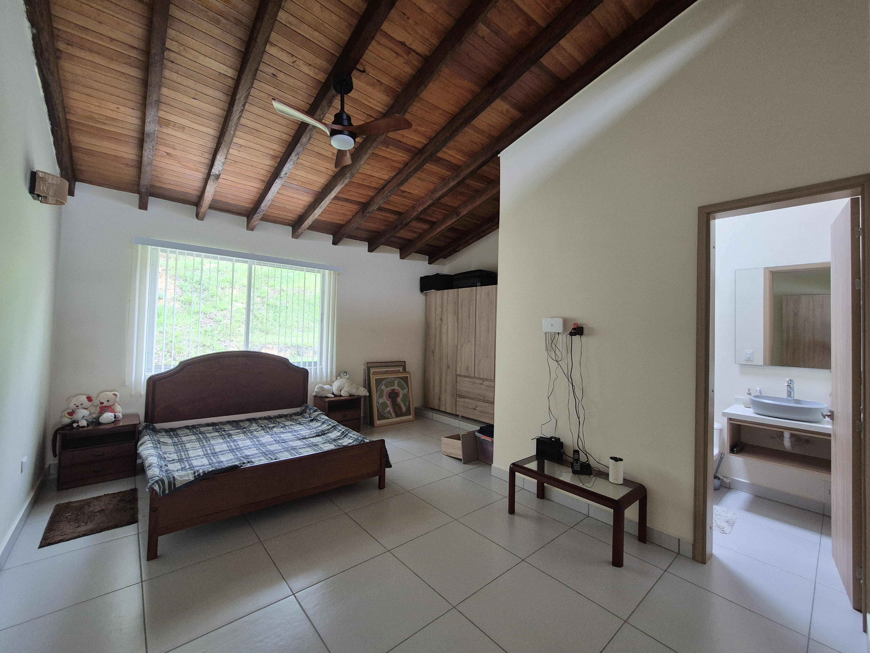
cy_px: 326
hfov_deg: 106.2
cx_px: 435
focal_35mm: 13
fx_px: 327
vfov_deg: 89.9
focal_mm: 2.2
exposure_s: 1/50
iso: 400
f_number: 2.2
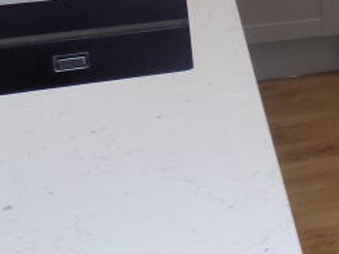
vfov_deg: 14.6
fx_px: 941
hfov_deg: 16.8
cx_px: 617
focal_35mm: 96
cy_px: -101
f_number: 3.1
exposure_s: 1/40
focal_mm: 4
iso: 80
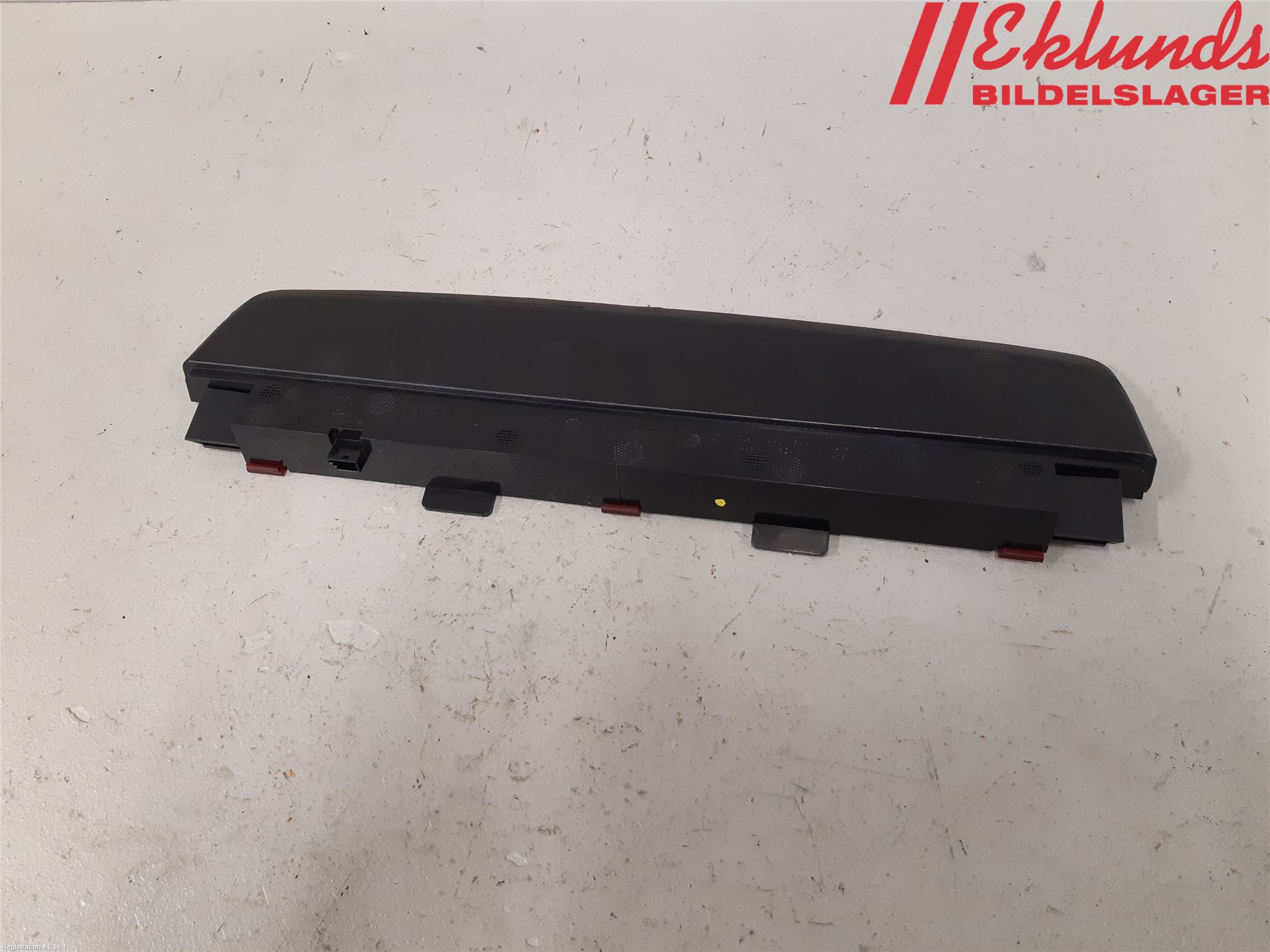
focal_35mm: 26
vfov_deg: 53.1
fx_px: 954
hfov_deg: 67.3
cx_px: 635
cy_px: 476
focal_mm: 3.93
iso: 200
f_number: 1.7
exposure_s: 1/50
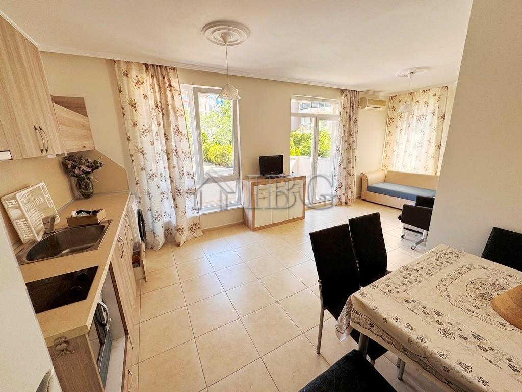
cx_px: 261
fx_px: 211
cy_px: 196
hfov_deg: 102.1
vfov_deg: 85.7
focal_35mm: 14
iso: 50
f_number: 2.2
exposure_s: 1/99
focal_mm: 2.22
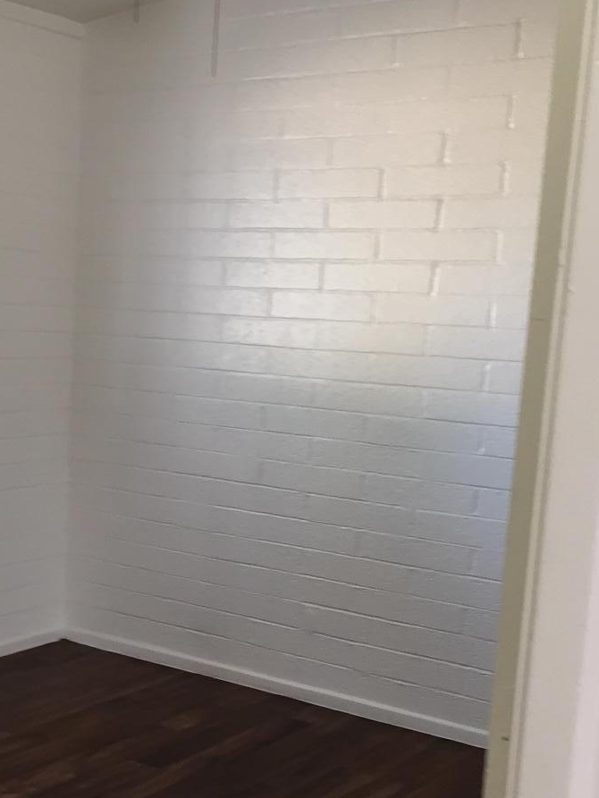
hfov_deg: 27.2
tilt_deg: -9.8
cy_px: 519
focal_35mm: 53
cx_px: 151
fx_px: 1223
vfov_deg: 35.9
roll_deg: -2.6
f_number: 2.2
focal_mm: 4.15
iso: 64
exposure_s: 1/30
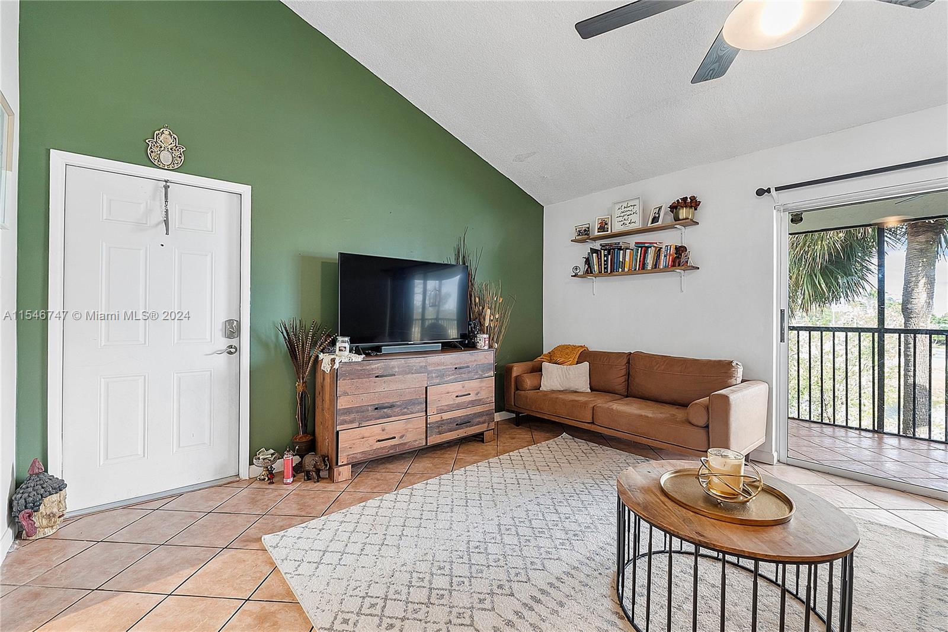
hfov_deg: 100.4
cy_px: 316
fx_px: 395
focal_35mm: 15
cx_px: 474
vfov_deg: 77.3
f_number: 9
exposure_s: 1/2.5
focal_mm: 10
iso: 250
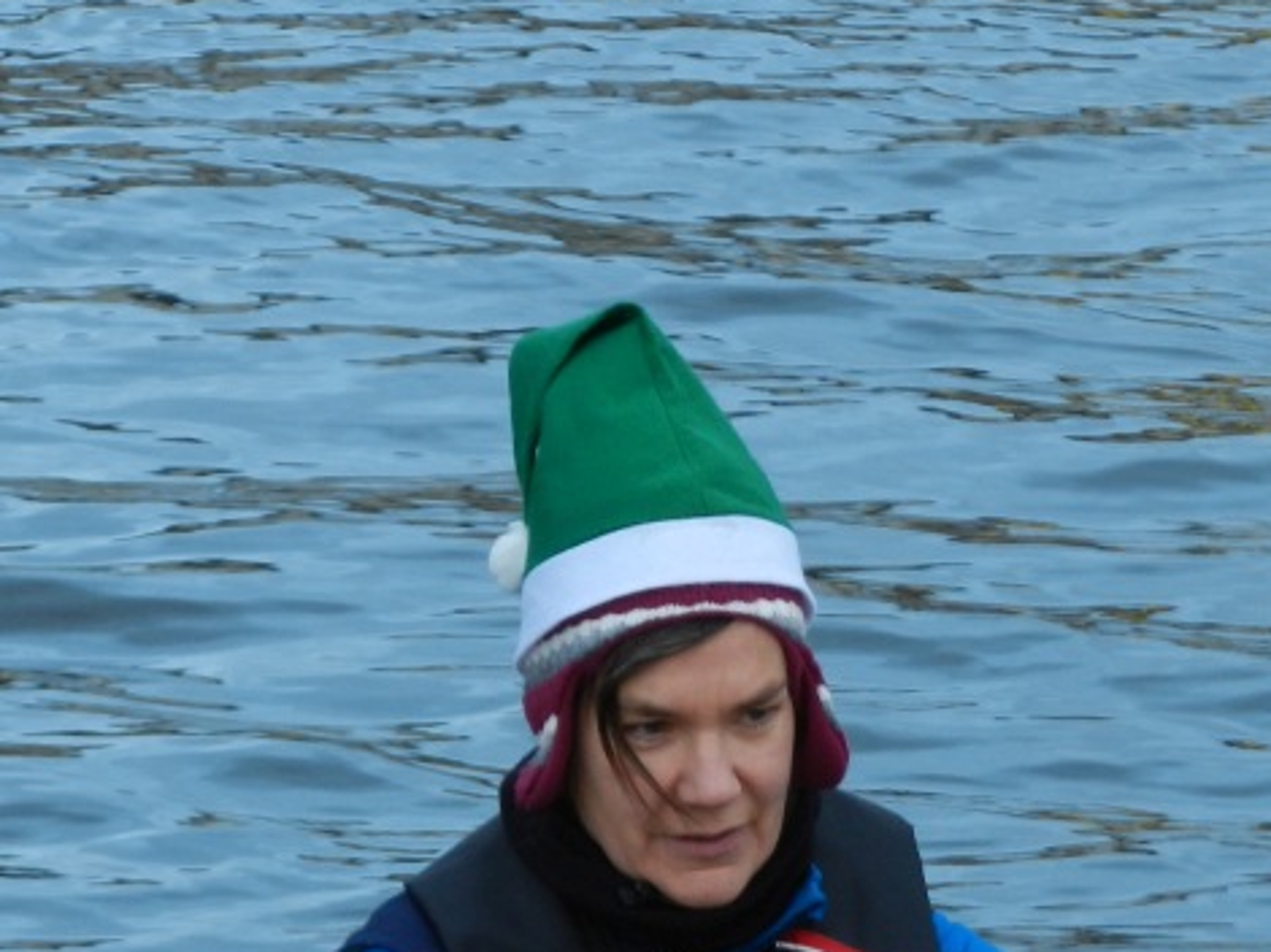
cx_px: 952
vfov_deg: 3.6
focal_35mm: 412
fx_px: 15120
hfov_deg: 4.8
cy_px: 795
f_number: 5.3
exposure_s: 1/80
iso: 160
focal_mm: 34
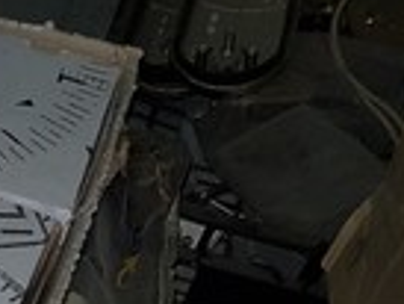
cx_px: -433
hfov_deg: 14.1
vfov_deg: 12.5
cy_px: 416
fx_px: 1332
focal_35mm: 114
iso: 80
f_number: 1.7
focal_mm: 4.2
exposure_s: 1/100
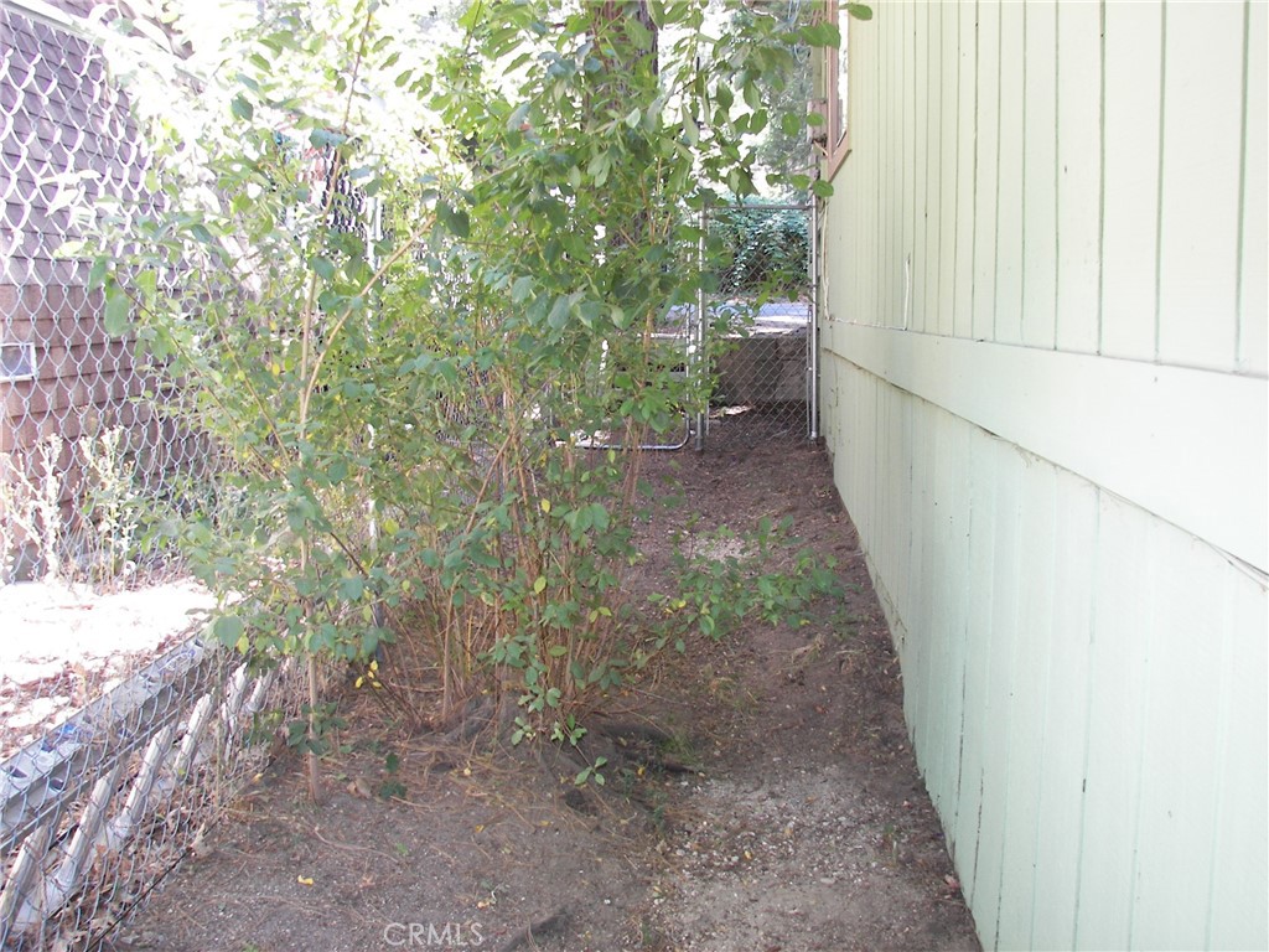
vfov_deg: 39.7
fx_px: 1320
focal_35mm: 36
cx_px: 634
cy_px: 476
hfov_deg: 51.4
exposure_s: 1/30
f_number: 2.8
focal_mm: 6
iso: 64
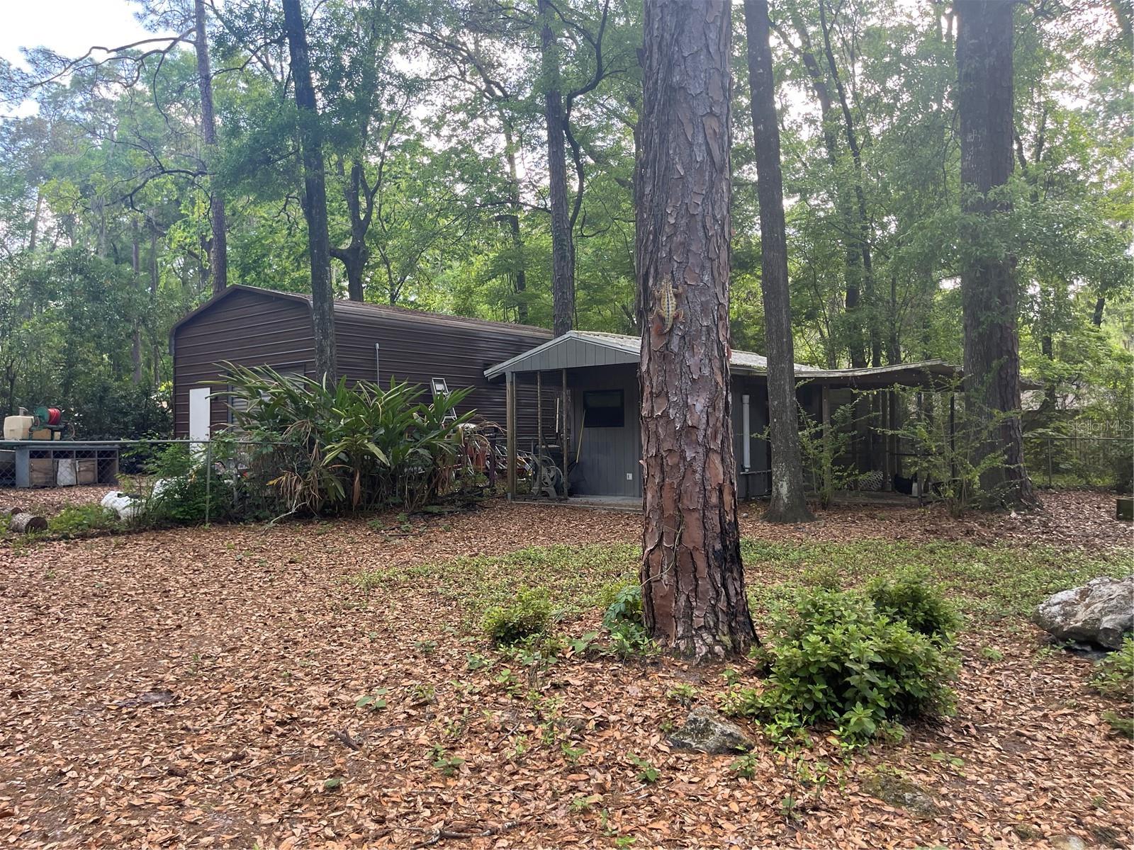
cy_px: 425
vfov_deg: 53.1
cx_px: 567
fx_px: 852
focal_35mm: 26
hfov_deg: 67.3
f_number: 1.6
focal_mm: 5.1
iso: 64
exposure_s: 1/172
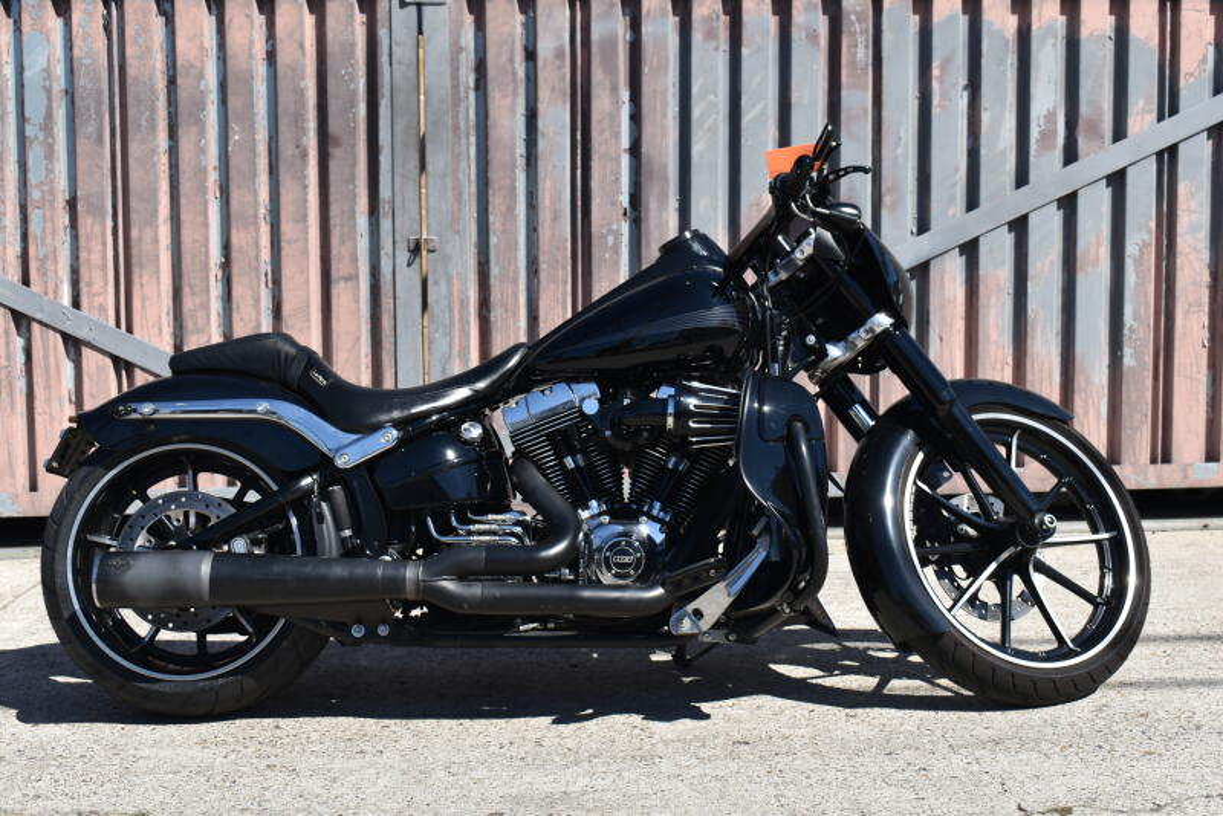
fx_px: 1733
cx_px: 612
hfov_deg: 38.9
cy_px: 408
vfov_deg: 26.5
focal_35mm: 51
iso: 100
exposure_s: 1/250
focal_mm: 34
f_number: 8
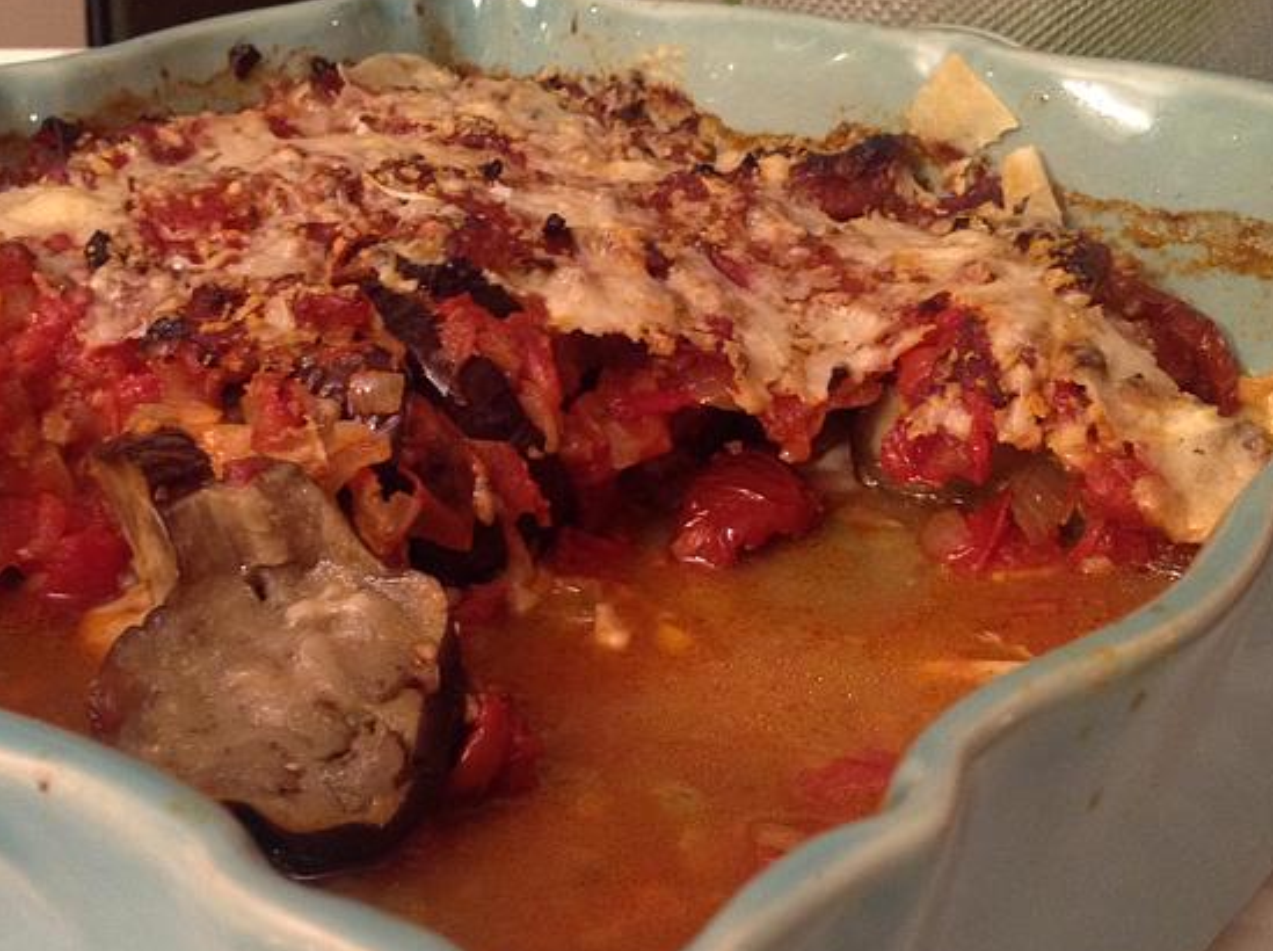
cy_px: 552
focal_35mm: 51
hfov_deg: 37.4
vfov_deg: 28.4
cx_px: 510
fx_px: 1873
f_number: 2.4
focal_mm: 4.28
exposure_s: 1/15
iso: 250
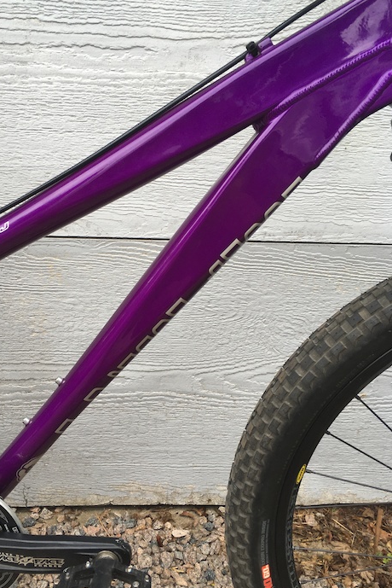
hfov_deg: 37.7
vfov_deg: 54.4
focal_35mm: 35
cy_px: 300
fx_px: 571
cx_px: 148
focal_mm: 4.15
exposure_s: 1/120
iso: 32
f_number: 2.2
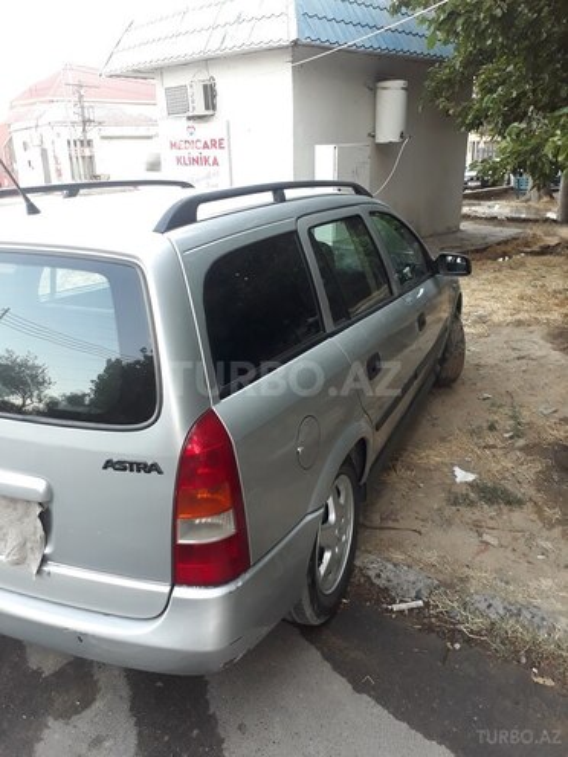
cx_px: 284
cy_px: 378
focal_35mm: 27
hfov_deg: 51.4
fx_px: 591
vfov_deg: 65.3
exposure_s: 1/33
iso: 64
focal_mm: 3.6
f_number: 1.9
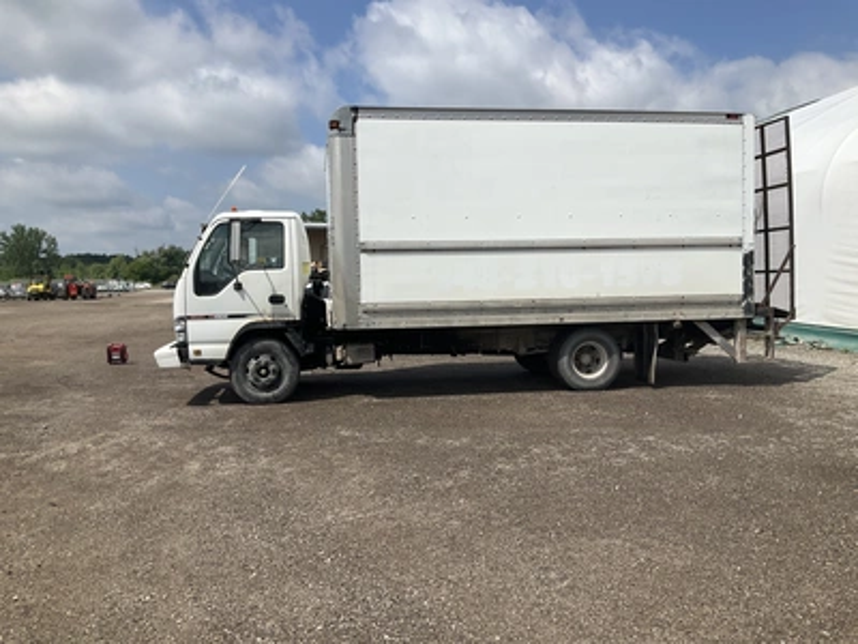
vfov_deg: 48.2
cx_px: 429
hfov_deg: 61.7
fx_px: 719
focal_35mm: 29
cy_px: 322
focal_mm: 3
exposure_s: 1/3125
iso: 25
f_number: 1.8
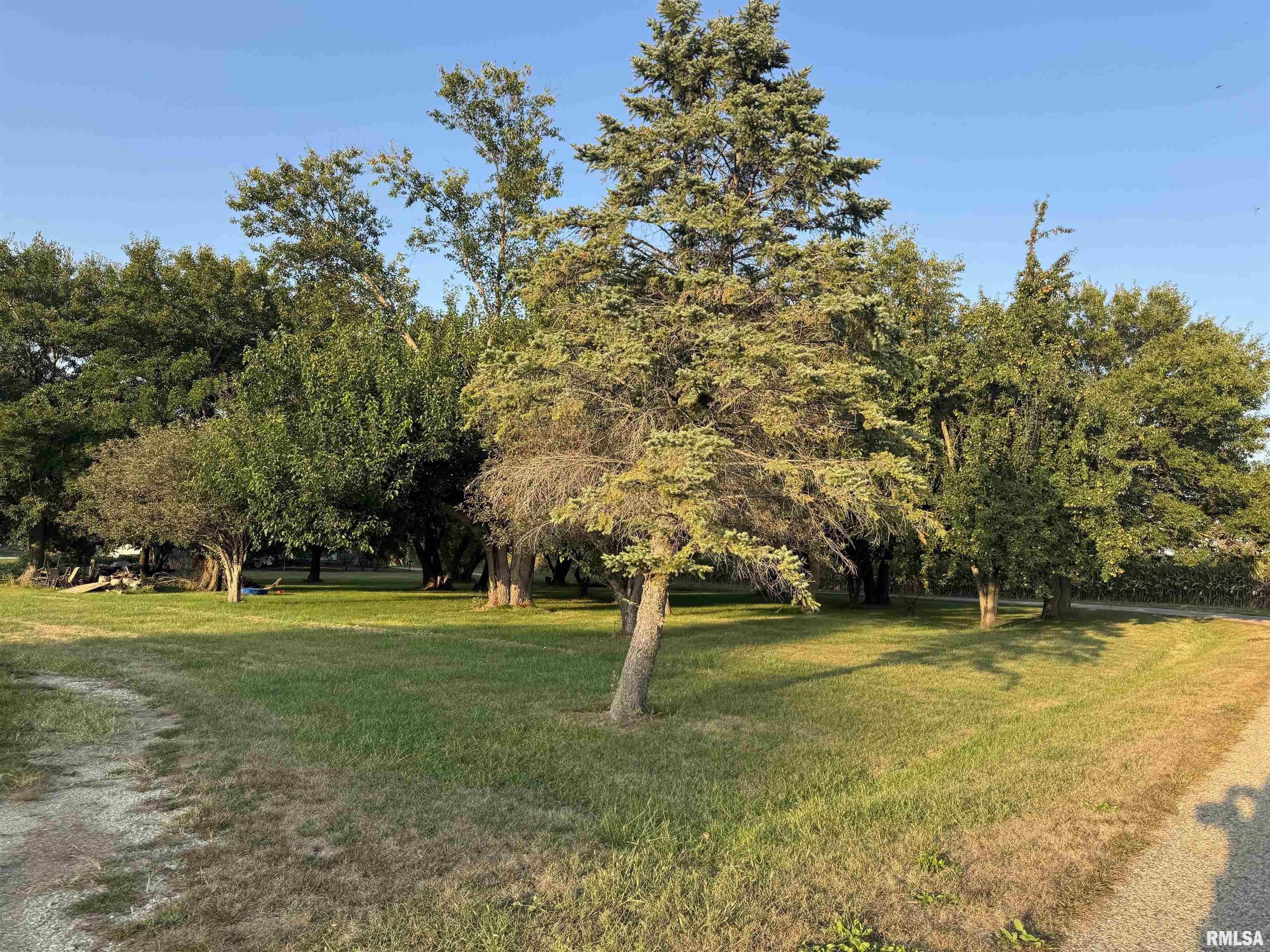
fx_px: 881
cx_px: 635
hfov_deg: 71.6
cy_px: 476
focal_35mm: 24
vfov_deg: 56.8
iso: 80
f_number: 1.78
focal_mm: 6.76
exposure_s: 1/1076
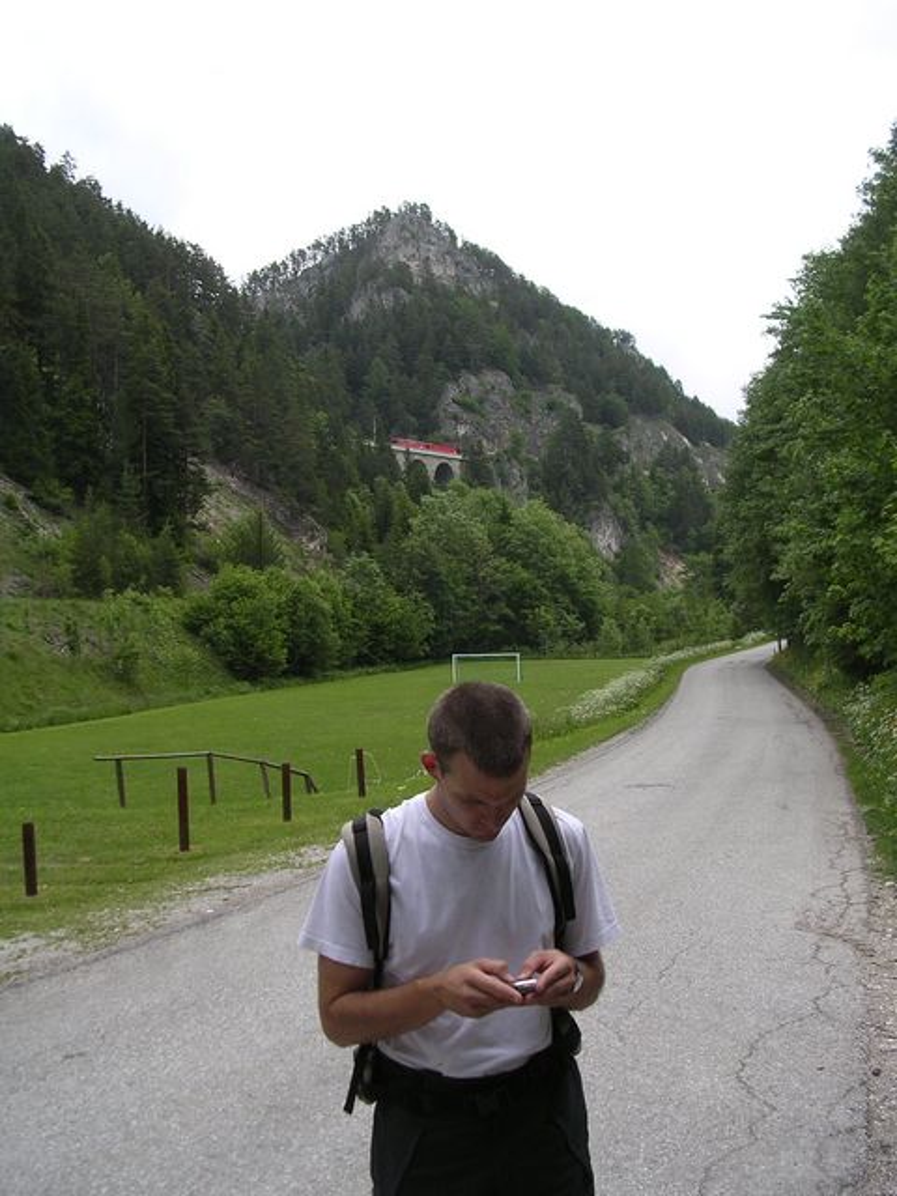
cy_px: 598
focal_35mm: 38
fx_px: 1313
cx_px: 448
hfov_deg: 37.7
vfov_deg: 49.0
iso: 100
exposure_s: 1/455
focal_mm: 5.8
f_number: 2.8
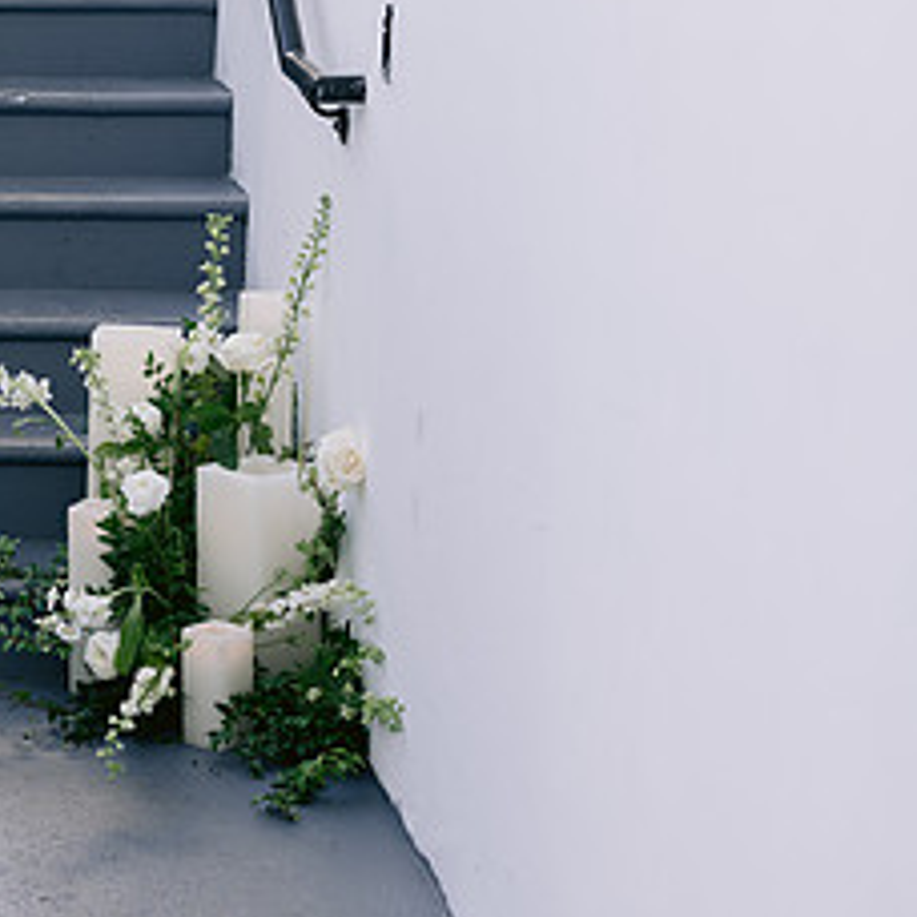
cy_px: 312
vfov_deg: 16.1
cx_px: -193
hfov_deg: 15.5
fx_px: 3237
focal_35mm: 108
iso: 160
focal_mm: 50
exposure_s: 1/320
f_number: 3.2
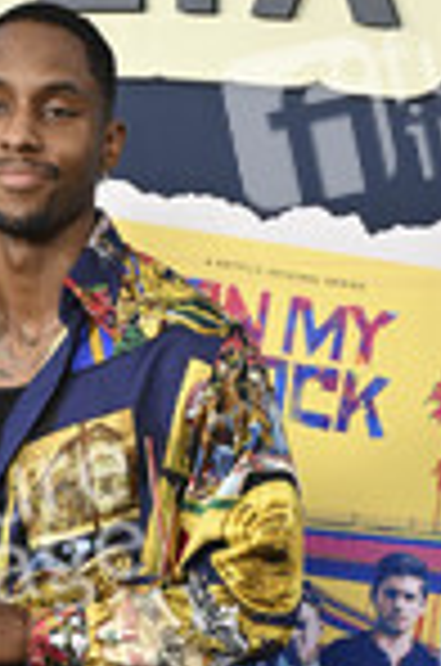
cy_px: 778
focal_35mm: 100
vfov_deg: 19.4
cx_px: 45
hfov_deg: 13.5
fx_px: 1846
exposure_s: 1/250
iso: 1250
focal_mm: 37
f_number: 5.6
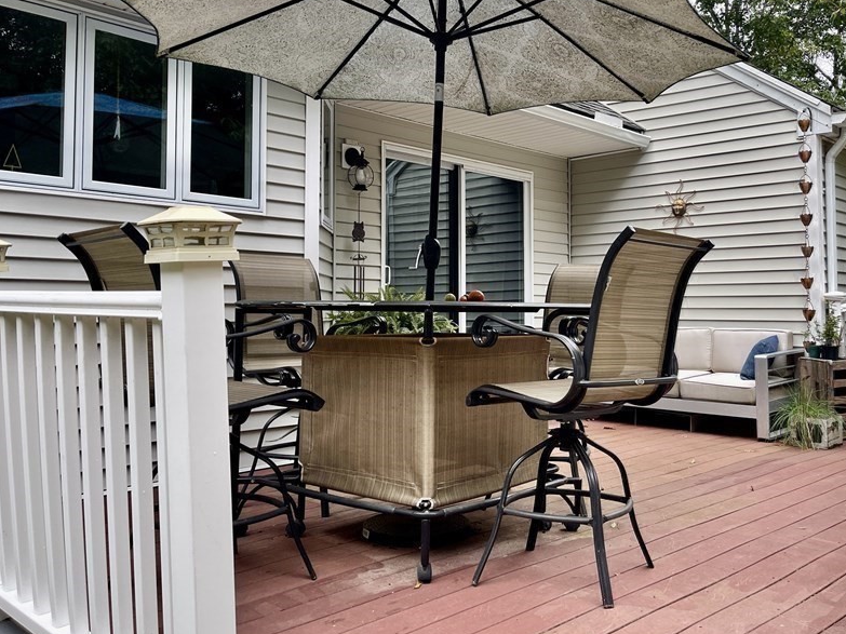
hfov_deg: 53.5
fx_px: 831
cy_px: 265
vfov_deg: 41.7
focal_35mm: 34
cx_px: 516
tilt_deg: +6.0
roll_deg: +0.6
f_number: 1.6
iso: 32
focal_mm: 5.1
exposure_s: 1/223
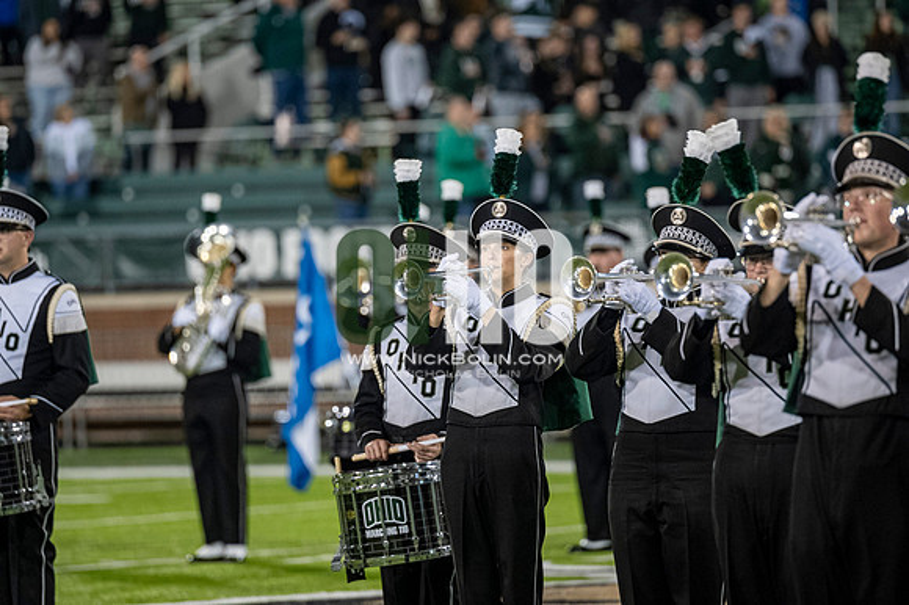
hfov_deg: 6.9
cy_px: 302
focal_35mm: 300
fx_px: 7570
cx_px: 454
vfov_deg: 4.6
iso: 1000
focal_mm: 200
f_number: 2.8
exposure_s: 1/500
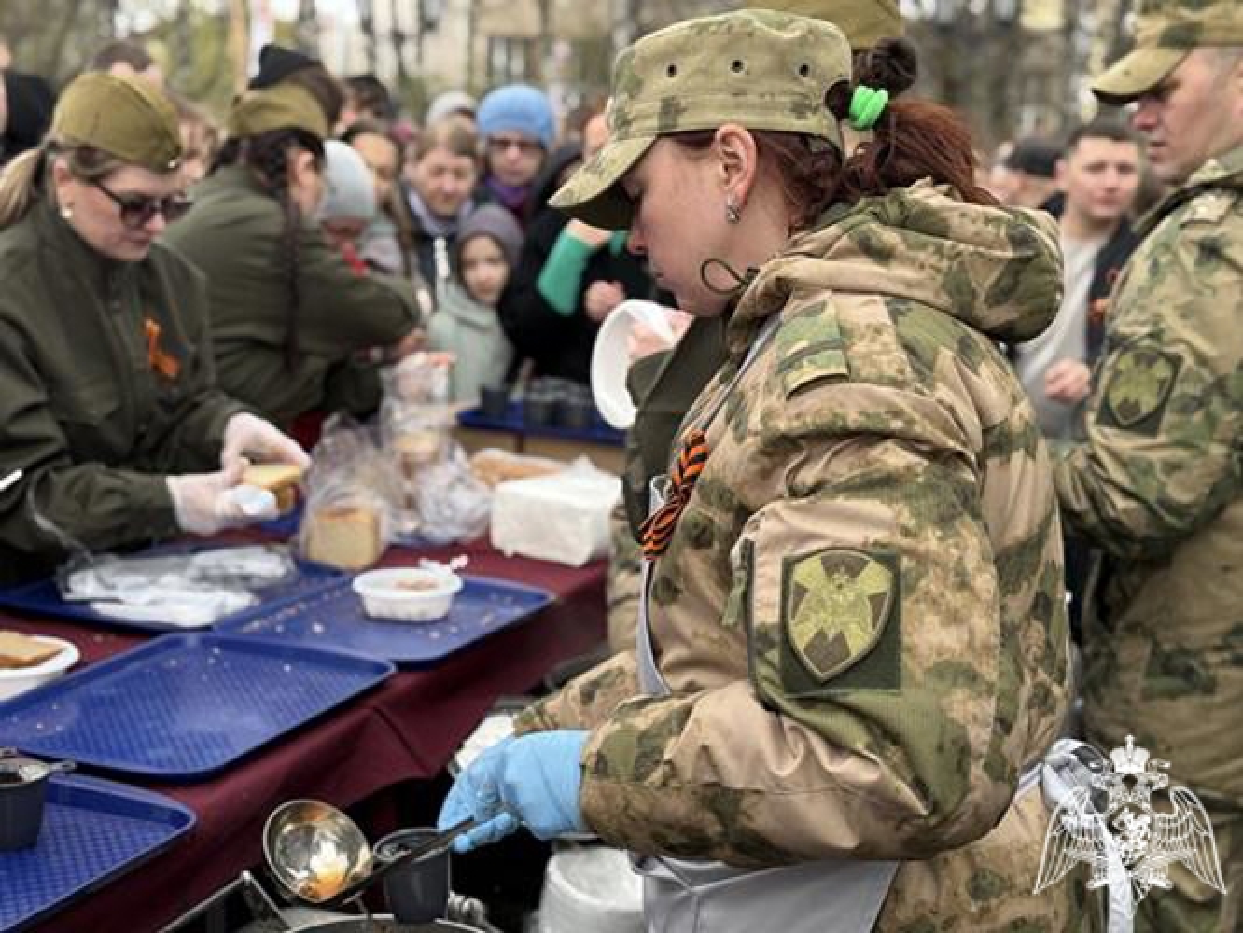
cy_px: 466
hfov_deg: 39.6
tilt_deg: -9.6
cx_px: 622
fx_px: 1724
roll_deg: -1.6
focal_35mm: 48
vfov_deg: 30.3
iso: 64
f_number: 1.78
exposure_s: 1/754
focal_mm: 6.76
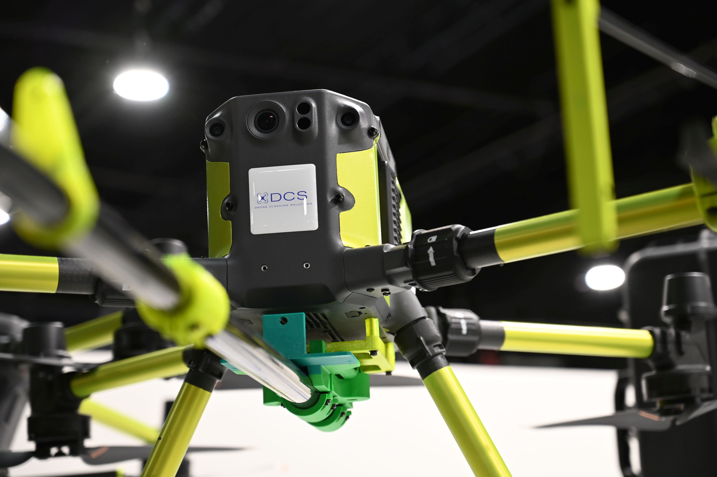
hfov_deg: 29.7
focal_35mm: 68
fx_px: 1354
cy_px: 238
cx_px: 358
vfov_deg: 20.0
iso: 1250
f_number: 4
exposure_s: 1/125
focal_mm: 68
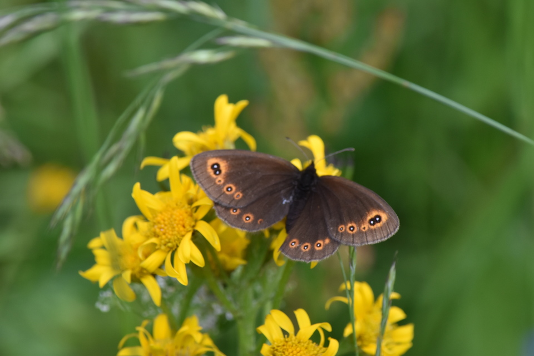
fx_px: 6230
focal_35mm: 420
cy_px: 178
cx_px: 267
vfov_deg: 3.3
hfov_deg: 4.9
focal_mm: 280
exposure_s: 1/500
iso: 640
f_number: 10
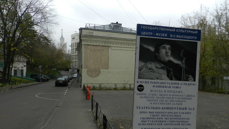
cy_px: 77
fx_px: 158
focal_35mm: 26
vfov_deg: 44.2
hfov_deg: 71.9
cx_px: 117
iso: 160
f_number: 3.4
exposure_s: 1/125
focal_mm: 4
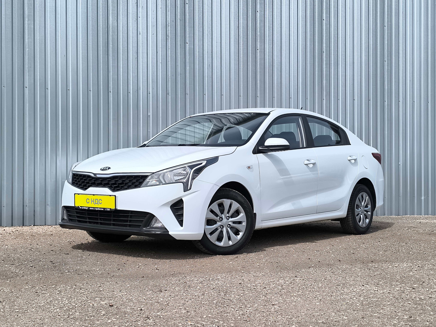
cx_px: 218
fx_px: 642
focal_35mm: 51
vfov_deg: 28.5
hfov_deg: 37.5
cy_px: 164
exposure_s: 1/1036
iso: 50
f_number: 1.65
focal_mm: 6.14
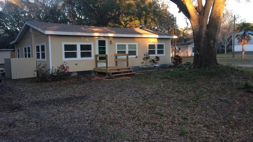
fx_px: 215
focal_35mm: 32
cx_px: 125
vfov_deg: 36.7
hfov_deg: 61.0
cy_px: 65
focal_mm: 4.15
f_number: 2.2
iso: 50
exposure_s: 1/120
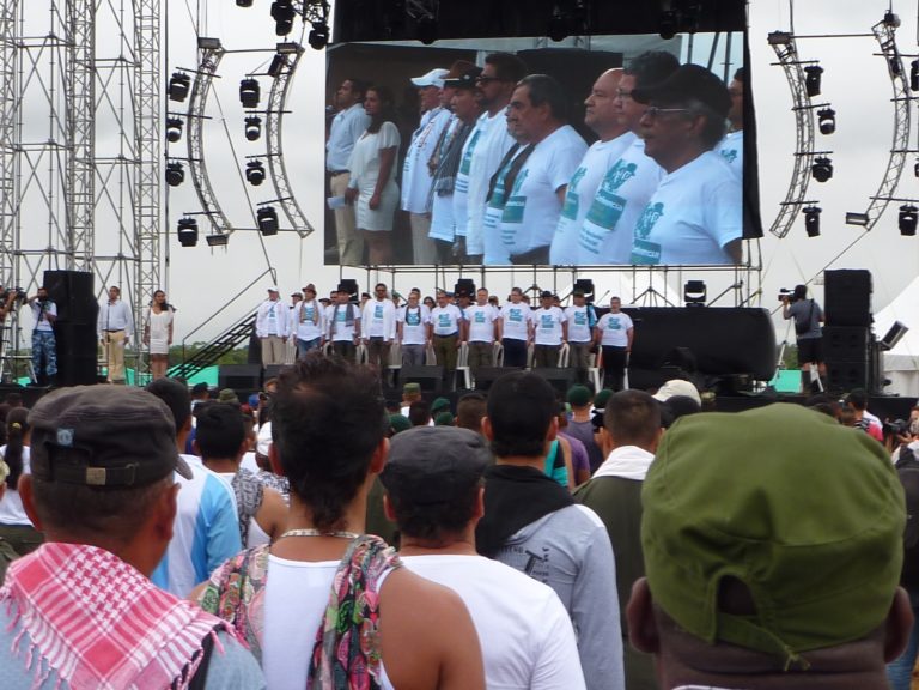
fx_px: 2310
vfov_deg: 17.0
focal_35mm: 87
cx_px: 460
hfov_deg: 22.5
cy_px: 345
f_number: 3.8
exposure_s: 1/60
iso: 80
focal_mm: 7.9
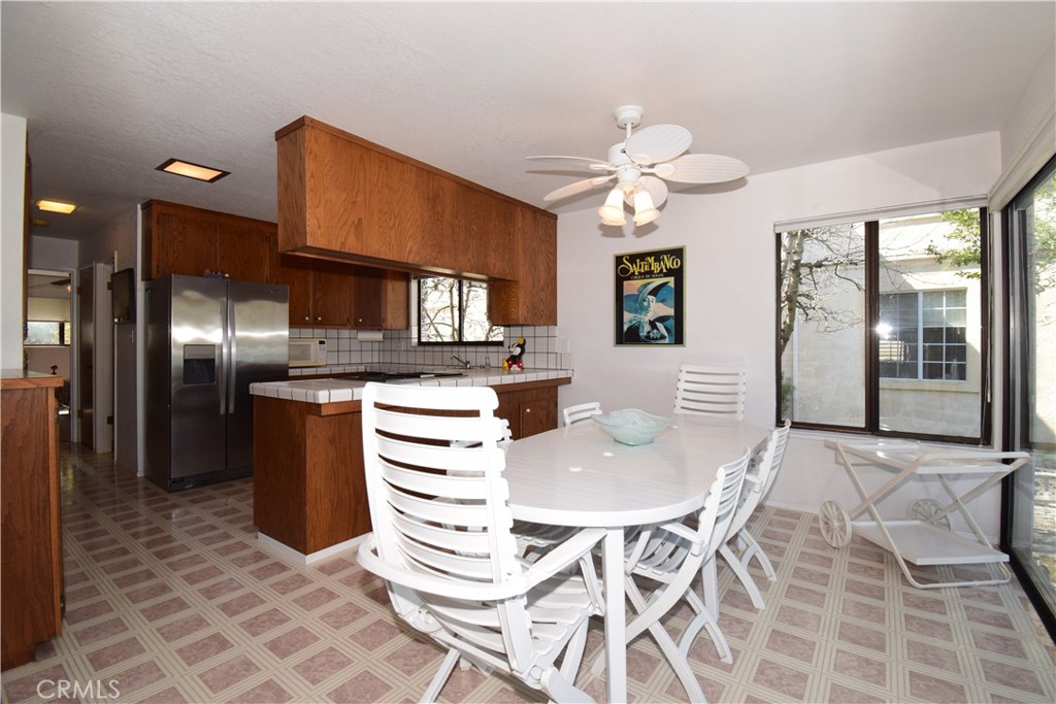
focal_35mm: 15
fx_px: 440
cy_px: 352
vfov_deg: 77.3
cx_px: 528
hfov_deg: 100.4
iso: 400
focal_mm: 10
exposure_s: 1/125
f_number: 9
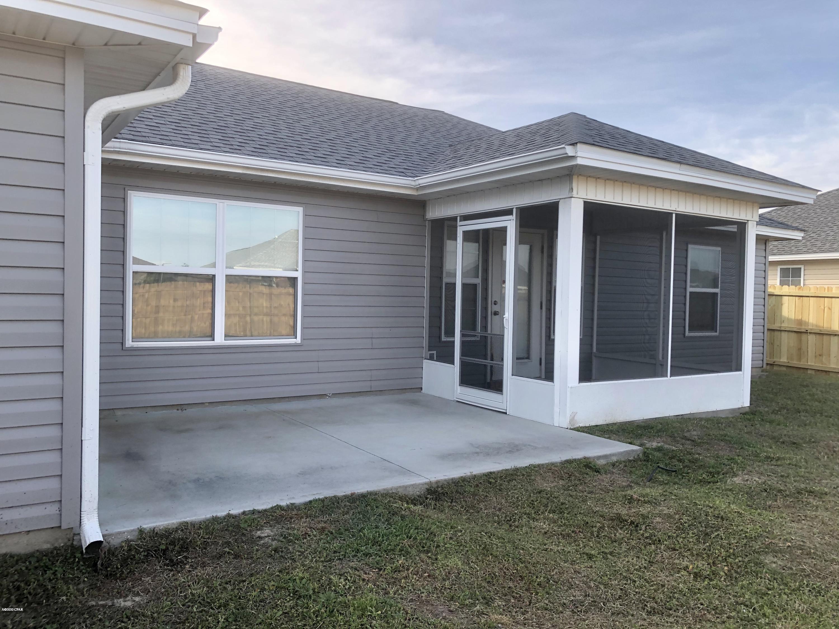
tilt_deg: -1.9
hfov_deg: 63.4
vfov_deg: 49.7
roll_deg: -0.3
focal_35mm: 28
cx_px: 420
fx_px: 679
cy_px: 314
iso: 20
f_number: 1.8
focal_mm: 3.99
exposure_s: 1/400
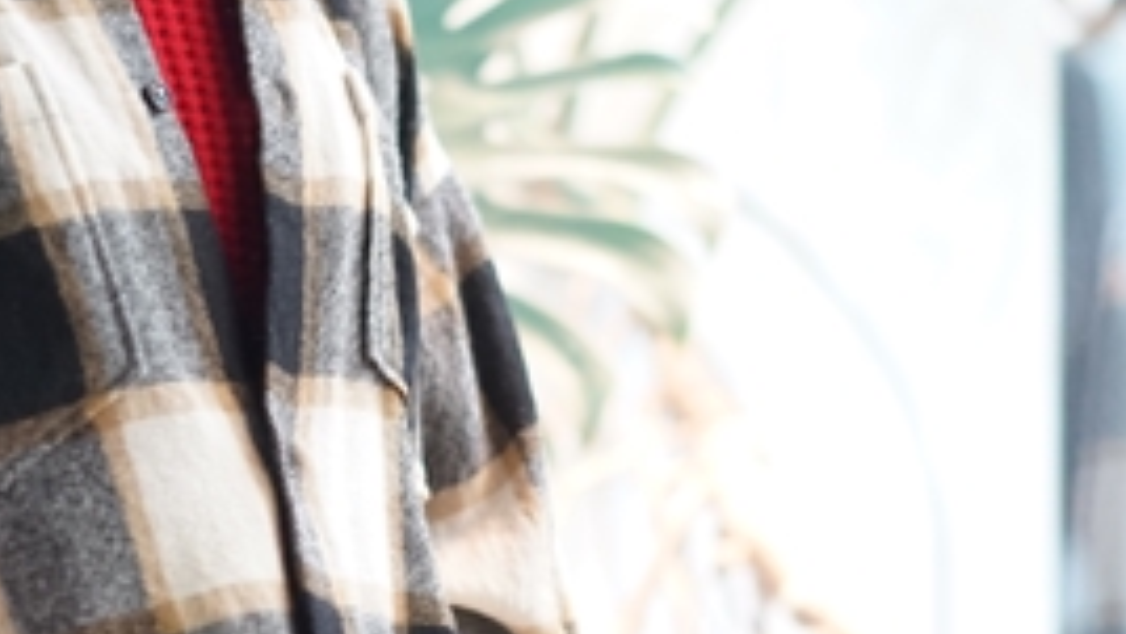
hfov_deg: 12.5
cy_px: 611
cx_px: 504
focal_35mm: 172
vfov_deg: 7.0
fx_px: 5137
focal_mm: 55
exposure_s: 1/60
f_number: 1.8
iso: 1250
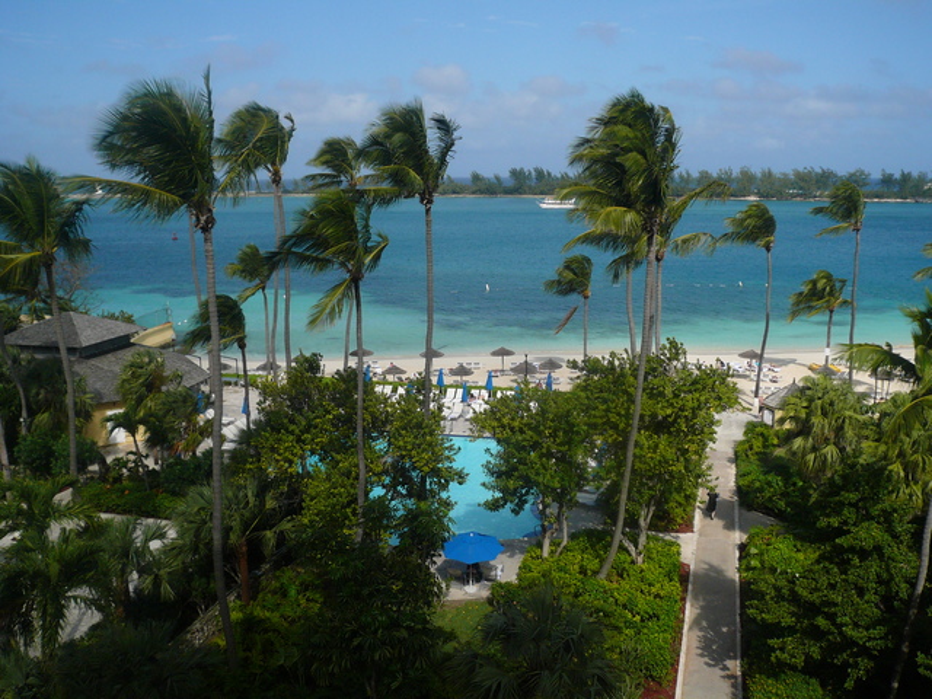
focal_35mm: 34
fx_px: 915
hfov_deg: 54.0
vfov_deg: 41.8
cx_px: 466
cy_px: 350
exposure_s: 1/320
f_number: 9
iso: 100
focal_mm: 5.4
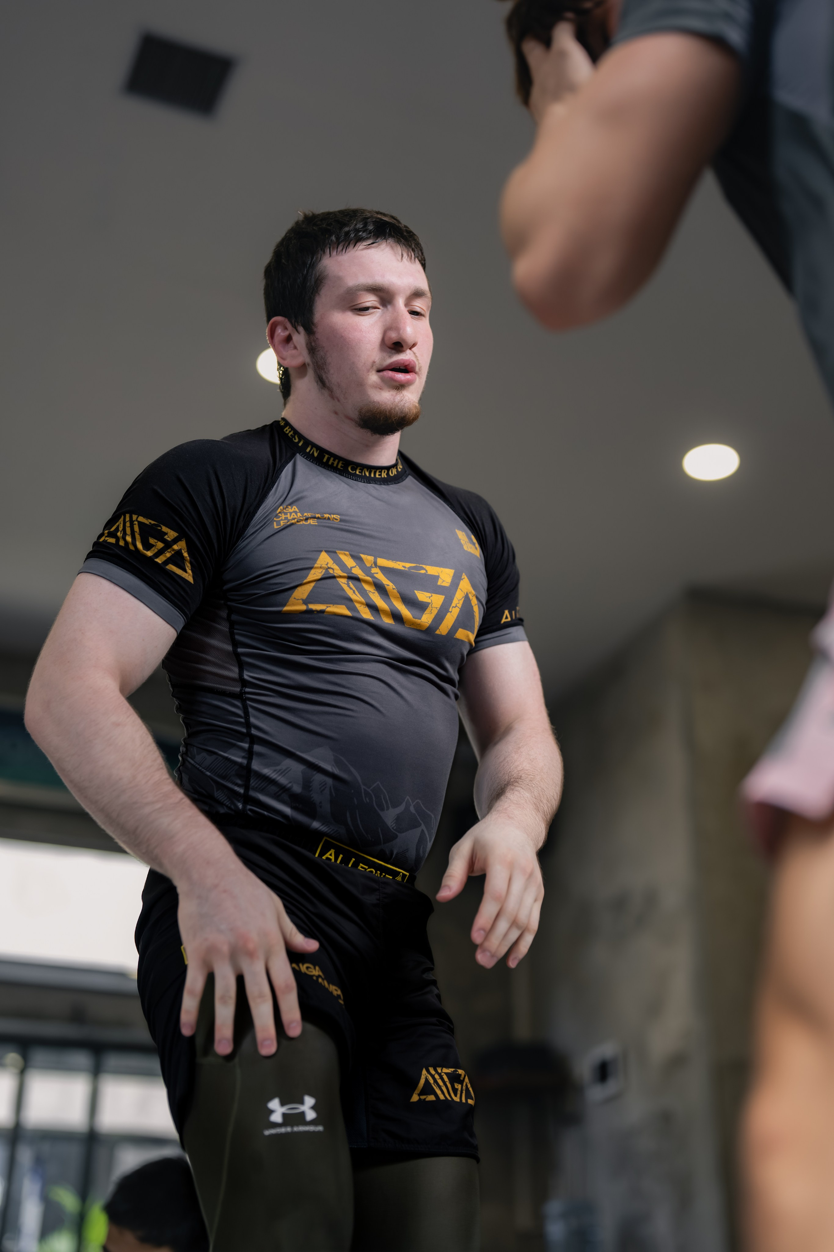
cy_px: 626
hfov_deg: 27.0
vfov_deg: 39.6
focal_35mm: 50
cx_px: 417
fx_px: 1737
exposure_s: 1/800
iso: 800
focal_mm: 50
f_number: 1.8
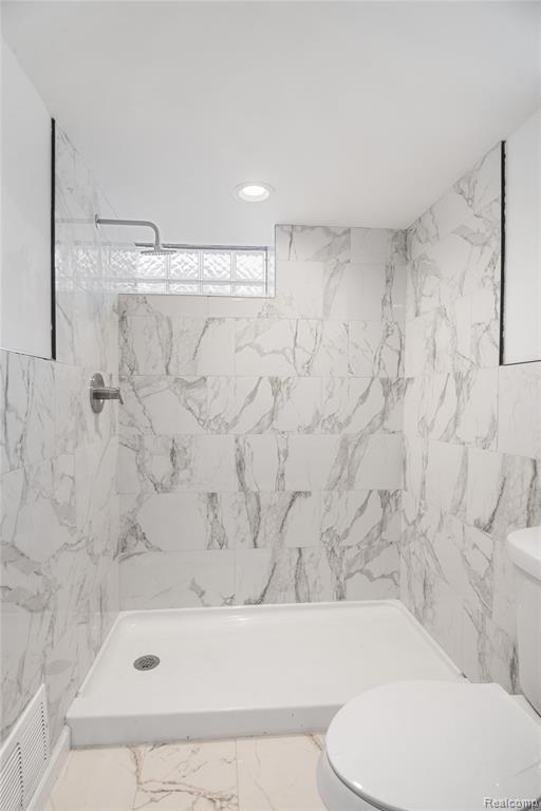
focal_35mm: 30
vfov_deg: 61.9
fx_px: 676
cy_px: 406
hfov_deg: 43.6
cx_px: 270
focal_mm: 30
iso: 320
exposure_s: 1/25
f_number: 9
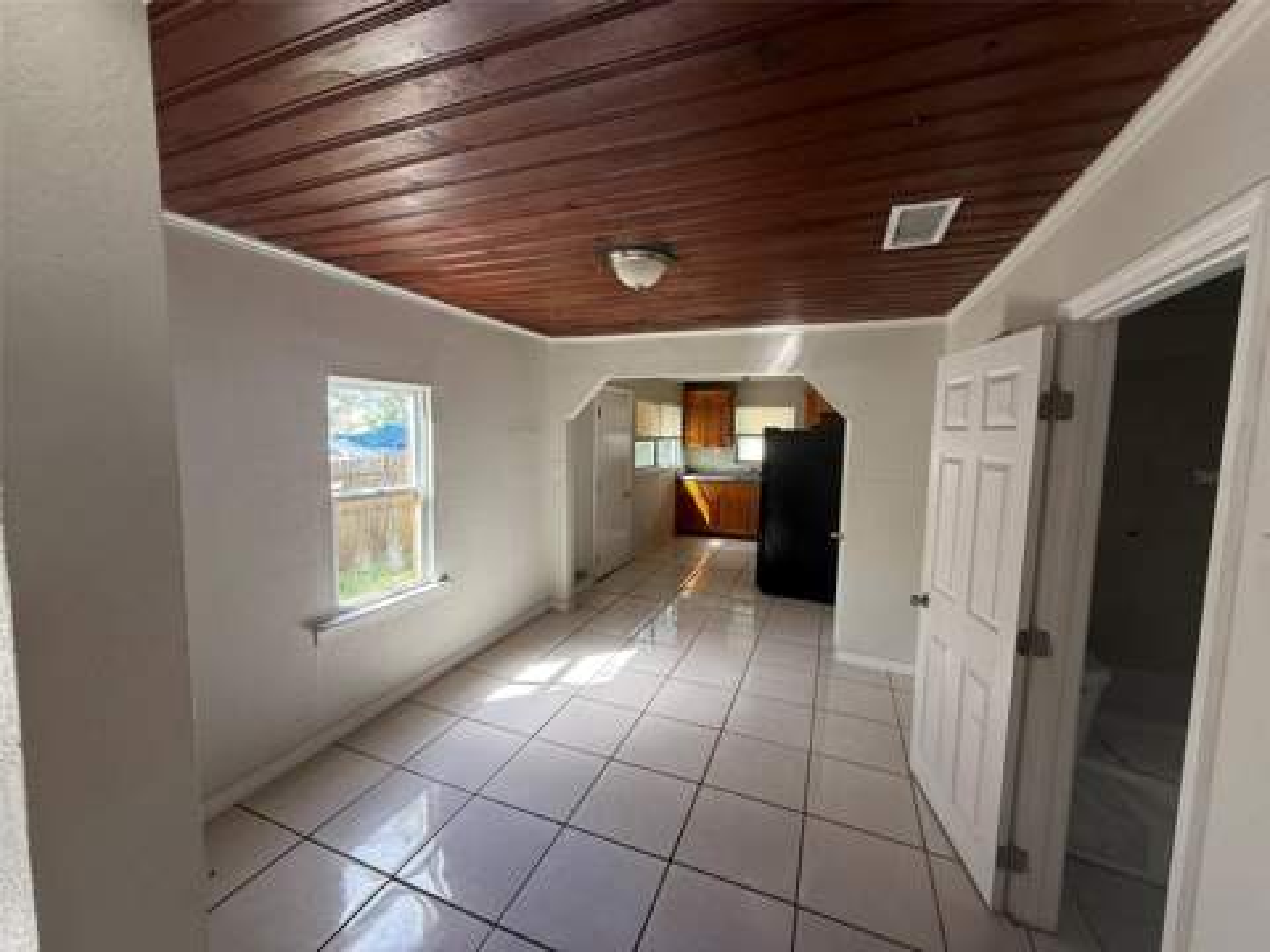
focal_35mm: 14
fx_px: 514
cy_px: 476
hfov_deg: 102.1
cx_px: 635
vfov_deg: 85.7
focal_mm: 2.22
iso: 80
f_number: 2.2
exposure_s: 1/99
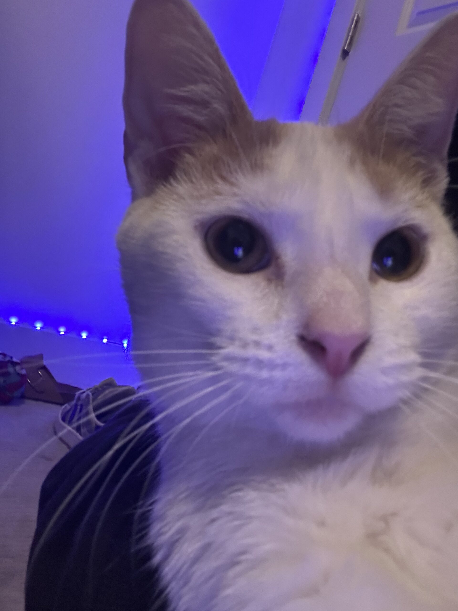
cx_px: 229
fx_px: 529
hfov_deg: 46.8
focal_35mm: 30
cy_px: 306
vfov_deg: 60.0
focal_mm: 2.69
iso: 320
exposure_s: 1/40
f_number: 1.9
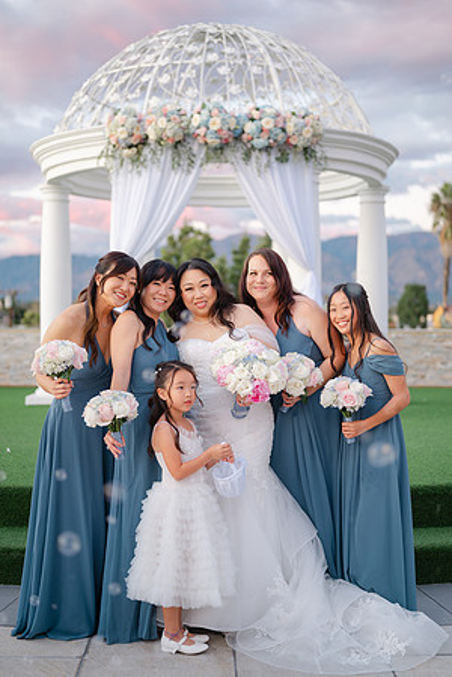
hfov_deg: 27.0
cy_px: 338
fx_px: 942
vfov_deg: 39.6
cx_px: 226
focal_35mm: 50
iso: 100
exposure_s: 1/60
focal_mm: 50
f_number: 1.8
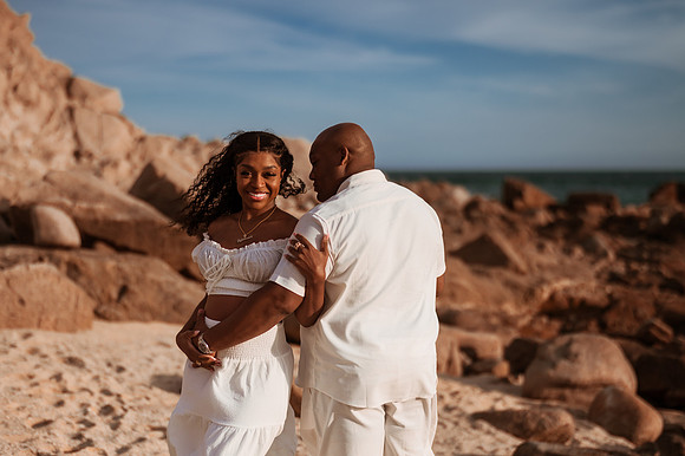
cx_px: 327
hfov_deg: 32.0
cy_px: 227
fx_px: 1193
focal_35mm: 63
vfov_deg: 21.6
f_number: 1.8
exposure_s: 1/8000
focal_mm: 58
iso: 64
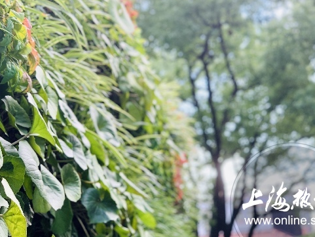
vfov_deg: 18.4
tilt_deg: +19.6
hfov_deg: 24.4
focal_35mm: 80
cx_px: 121
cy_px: 94
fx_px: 728
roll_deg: +2.2
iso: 40
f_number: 2.4
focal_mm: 6
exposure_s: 1/122
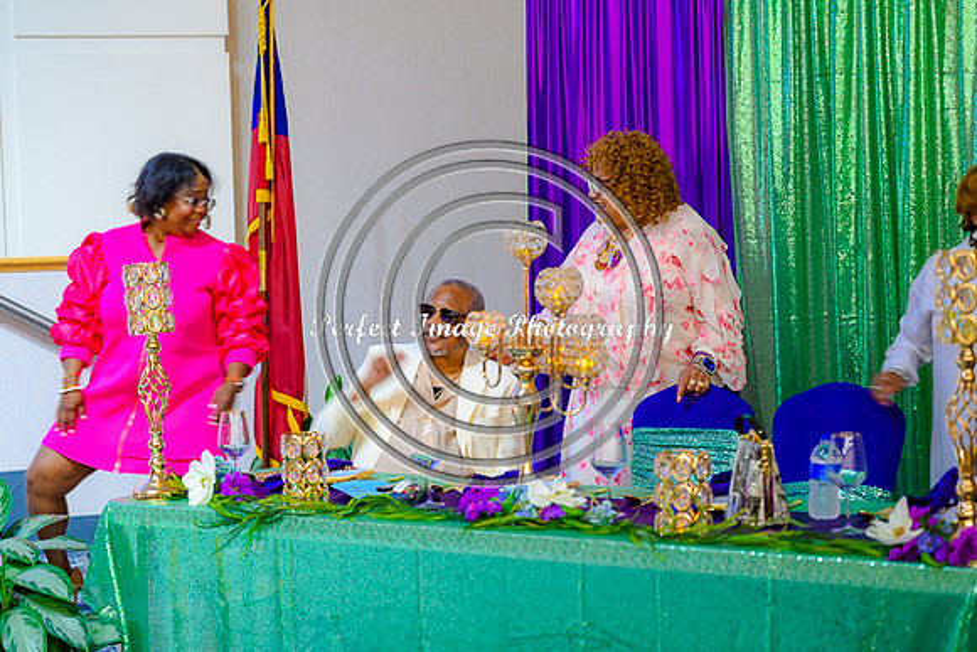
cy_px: 326
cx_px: 488
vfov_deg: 19.5
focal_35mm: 70
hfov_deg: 28.8
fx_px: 1900
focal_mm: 70
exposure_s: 1/40
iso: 720
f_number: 2.8
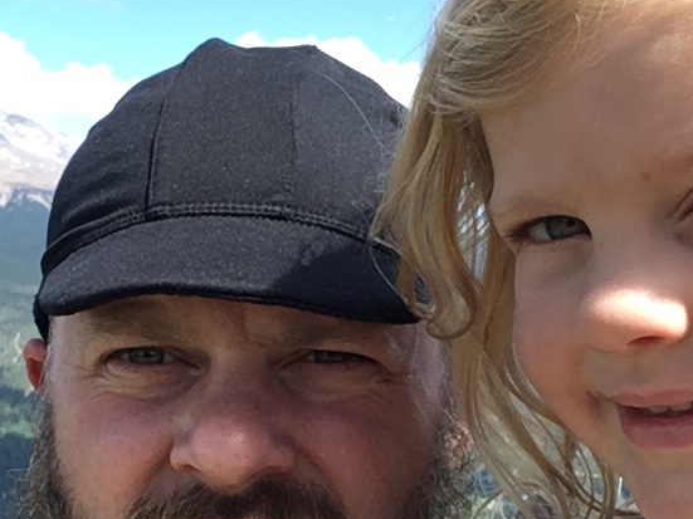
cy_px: 403
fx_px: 1441
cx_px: 241
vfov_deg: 20.2
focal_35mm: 72
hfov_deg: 26.9
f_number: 2.4
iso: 50
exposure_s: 1/715
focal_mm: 2.15
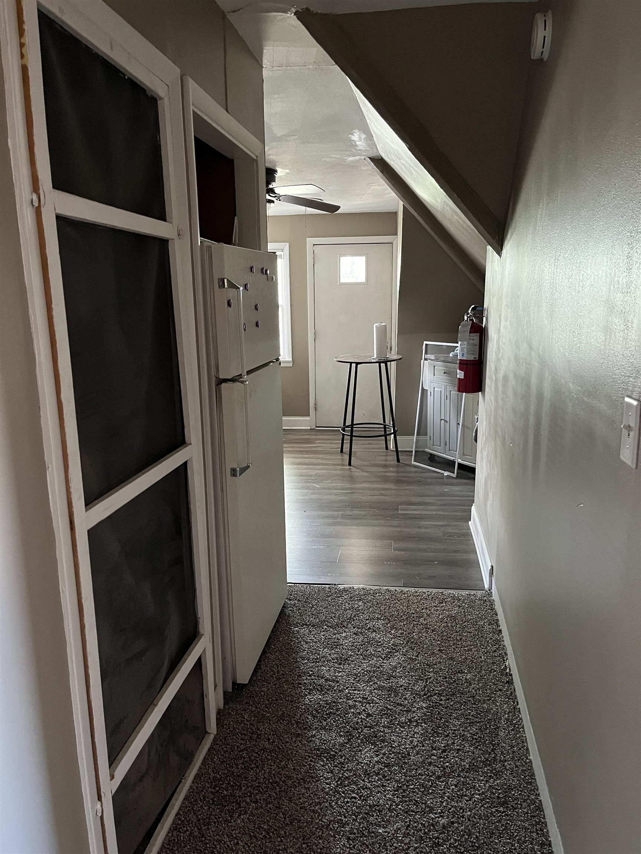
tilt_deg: -12.3
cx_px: 320
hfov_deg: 53.1
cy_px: 427
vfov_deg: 67.3
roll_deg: +1.1
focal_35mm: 26
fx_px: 642
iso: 640
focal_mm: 5.1
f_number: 1.6
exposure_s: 1/38
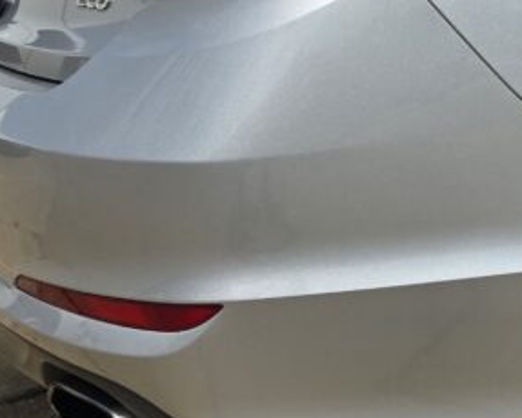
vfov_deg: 18.0
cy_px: -116
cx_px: 777
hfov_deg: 20.5
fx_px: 1237
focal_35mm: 80
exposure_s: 1/1533
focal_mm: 6.3
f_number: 1.7
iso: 12
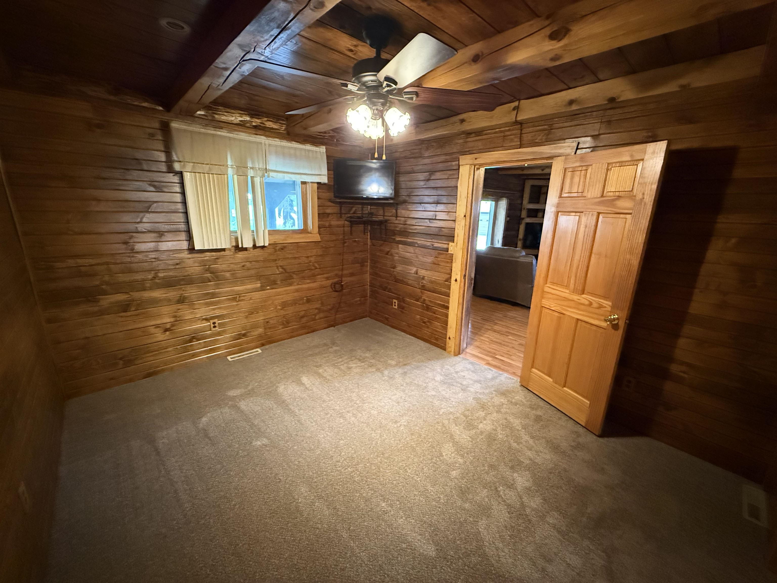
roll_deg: -1.4
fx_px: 314
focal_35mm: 14
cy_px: 292
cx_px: 388
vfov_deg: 85.7
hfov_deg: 102.1
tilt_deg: -15.6
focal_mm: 2.22
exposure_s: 1/60
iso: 1250
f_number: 2.2
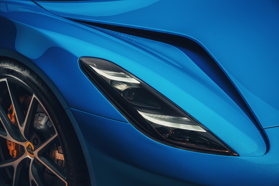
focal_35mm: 85
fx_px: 659
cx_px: 140
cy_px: 93
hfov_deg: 23.9
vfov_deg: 16.1
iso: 100
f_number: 9
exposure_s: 1/8
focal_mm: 85
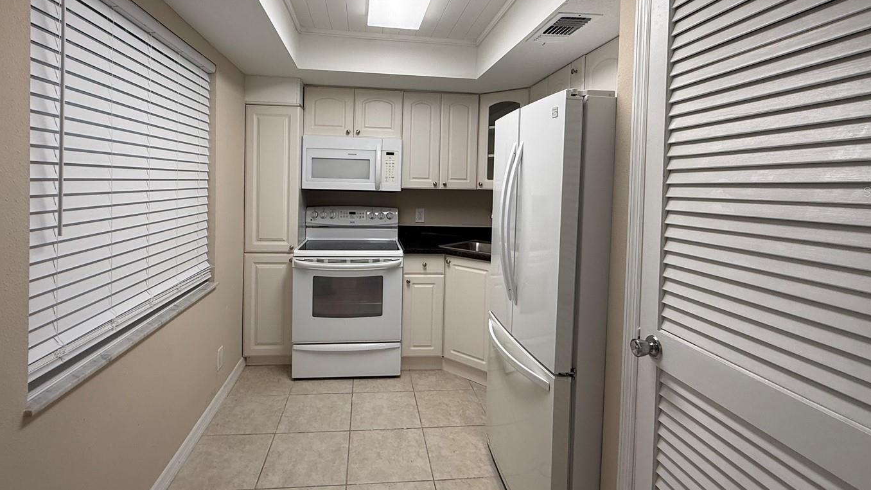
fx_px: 416
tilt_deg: -0.4
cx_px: 410
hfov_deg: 92.6
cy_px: 191
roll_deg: -1.9
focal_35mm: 18
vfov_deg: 60.4
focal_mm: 2.22
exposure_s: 1/120
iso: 100
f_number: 2.2
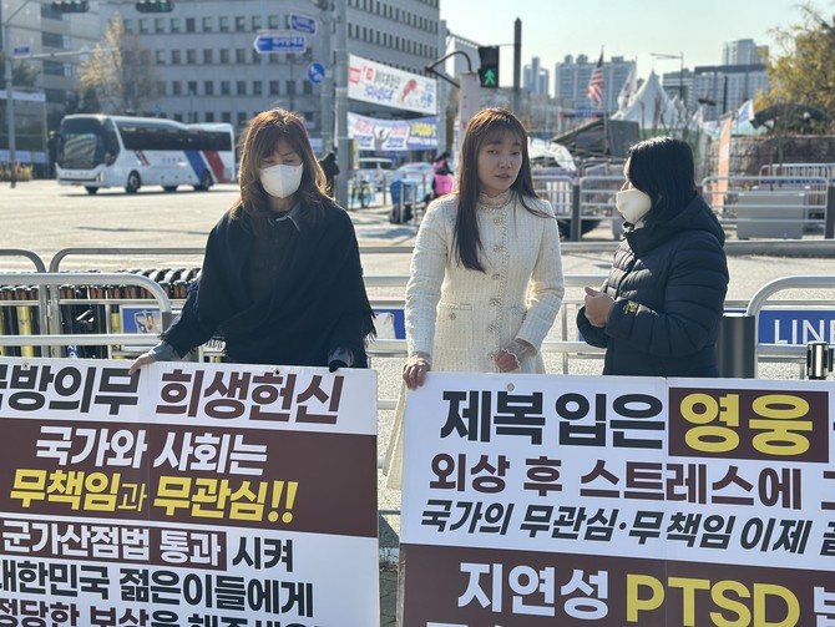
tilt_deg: -7.7
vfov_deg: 30.3
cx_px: 418
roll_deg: -0.1
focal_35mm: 48
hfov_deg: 39.6
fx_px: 1158
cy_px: 314
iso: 80
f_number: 1.78
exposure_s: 1/3367
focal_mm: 6.86
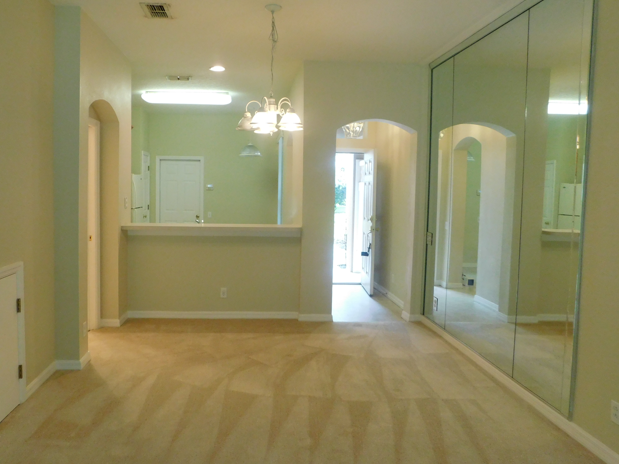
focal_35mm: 27
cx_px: 261
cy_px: 211
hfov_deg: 65.0
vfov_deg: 51.3
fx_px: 483
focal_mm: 4
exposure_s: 1/30
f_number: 3
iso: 400
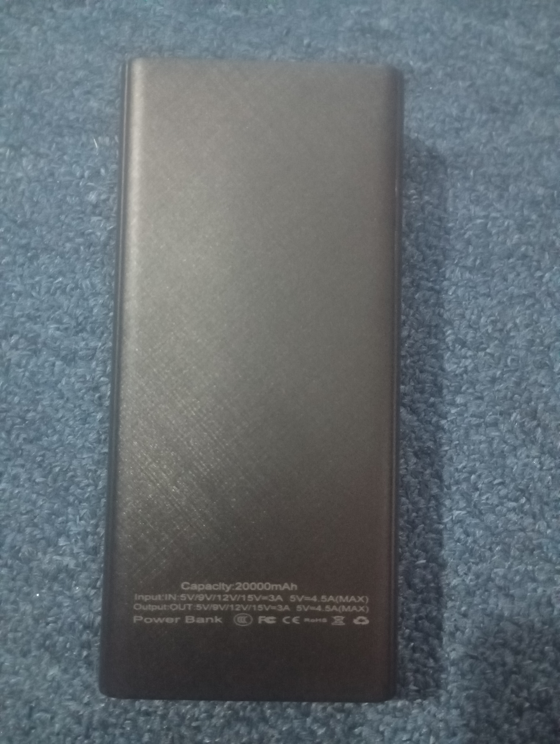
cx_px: 280
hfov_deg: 49.9
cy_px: 372
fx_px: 602
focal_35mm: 28
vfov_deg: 63.4
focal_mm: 4.27
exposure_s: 1/14.3
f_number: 1.8
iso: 12600
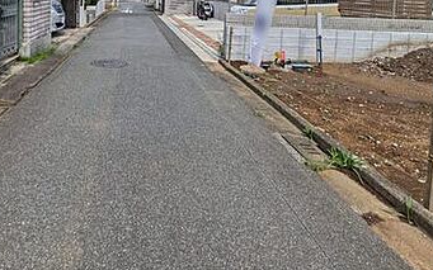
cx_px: 131
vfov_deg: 40.9
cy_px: 8
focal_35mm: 27
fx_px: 319
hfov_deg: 65.8
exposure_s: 1/2237
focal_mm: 1.83
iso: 51
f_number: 2.2
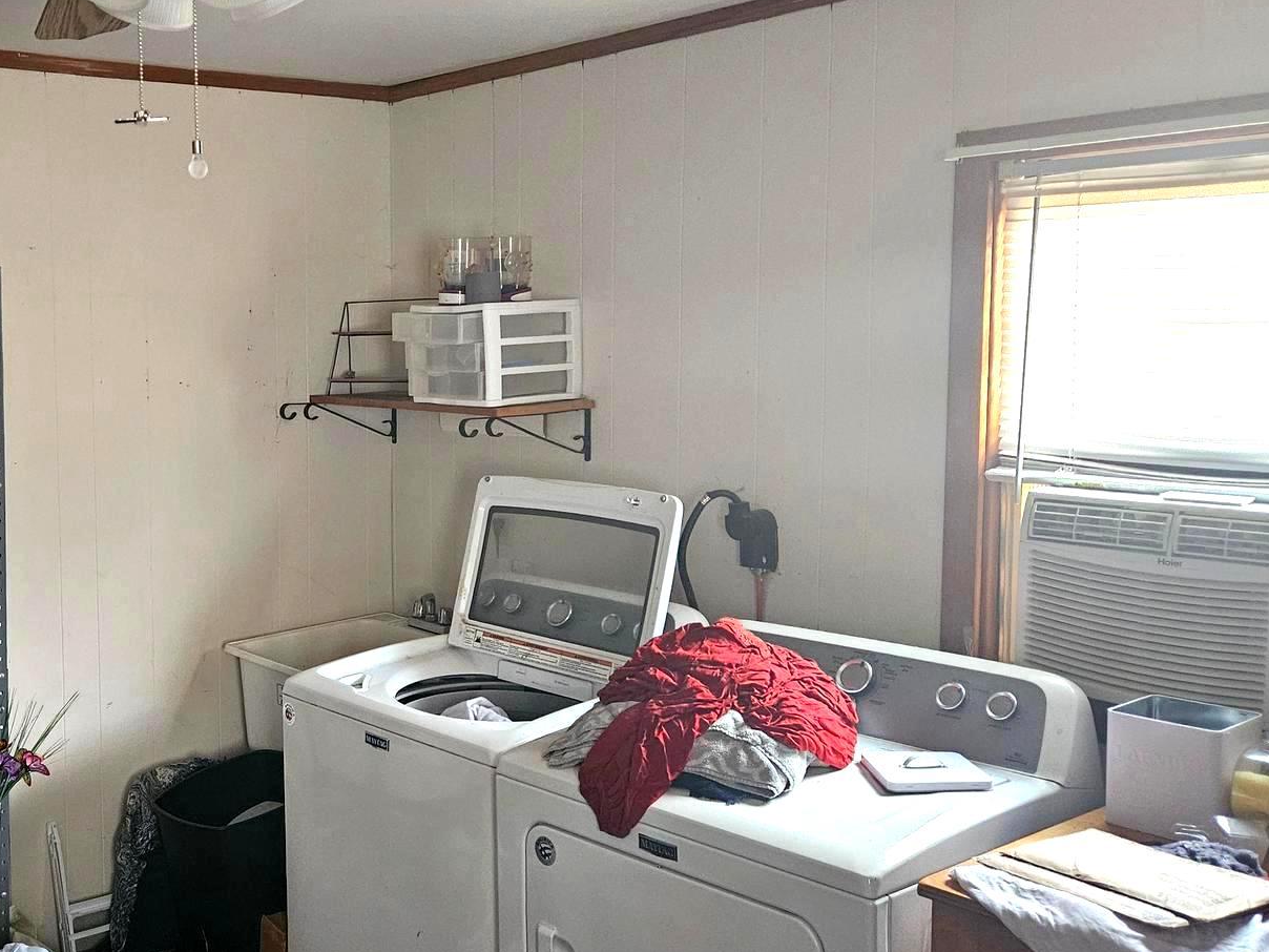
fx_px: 1430
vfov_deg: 36.8
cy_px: 478
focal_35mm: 39
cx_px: 230
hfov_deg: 45.1
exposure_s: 1/30
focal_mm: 5.4
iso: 500
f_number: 1.8
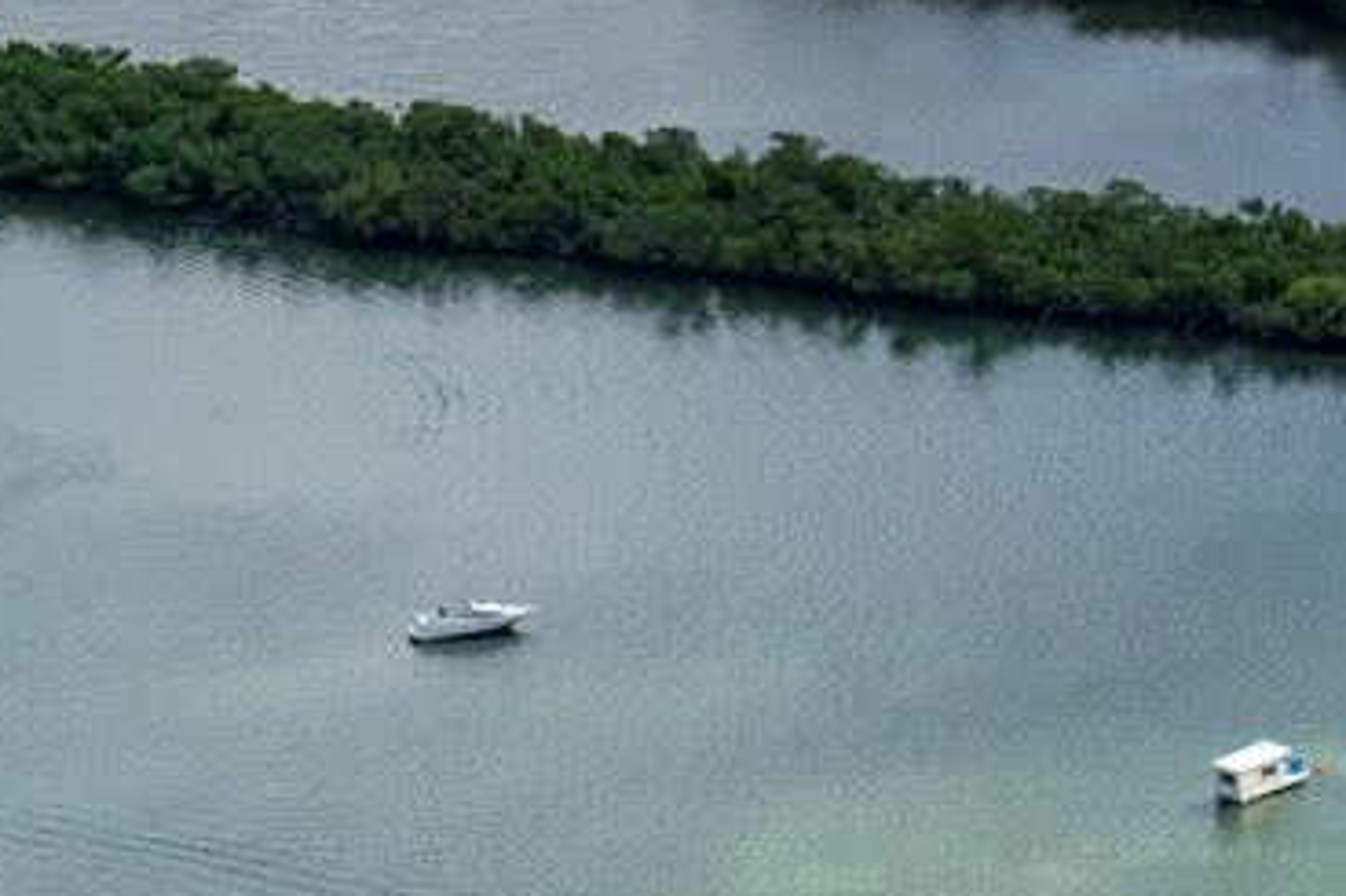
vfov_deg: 4.9
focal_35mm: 274
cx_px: 2871
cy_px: -1020
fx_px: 10239
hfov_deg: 7.2
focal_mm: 63
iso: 500
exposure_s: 1/800
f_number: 5.6
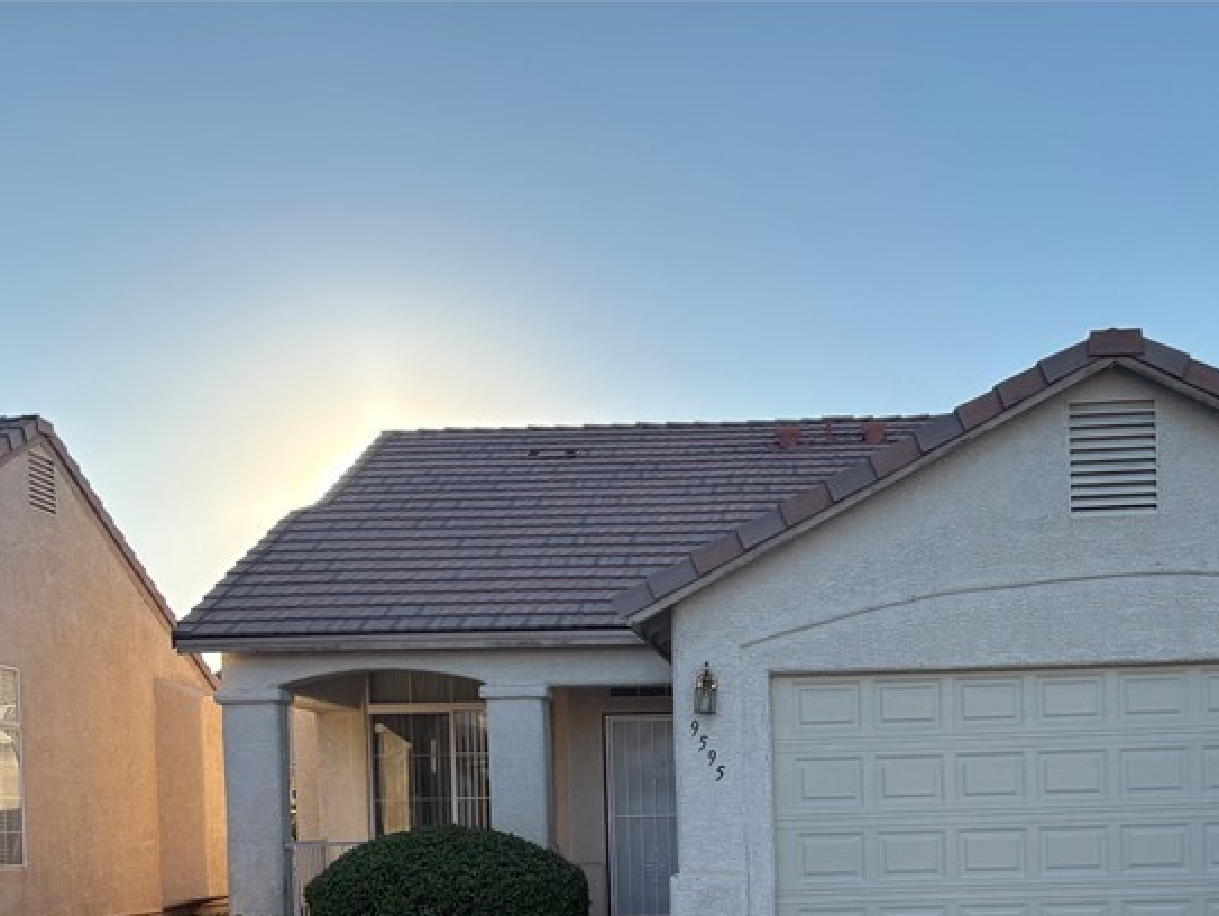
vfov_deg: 28.3
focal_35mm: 49
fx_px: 1727
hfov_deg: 38.4
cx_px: 831
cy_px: 860
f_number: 1.6
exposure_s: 1/2141
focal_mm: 5.96
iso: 64
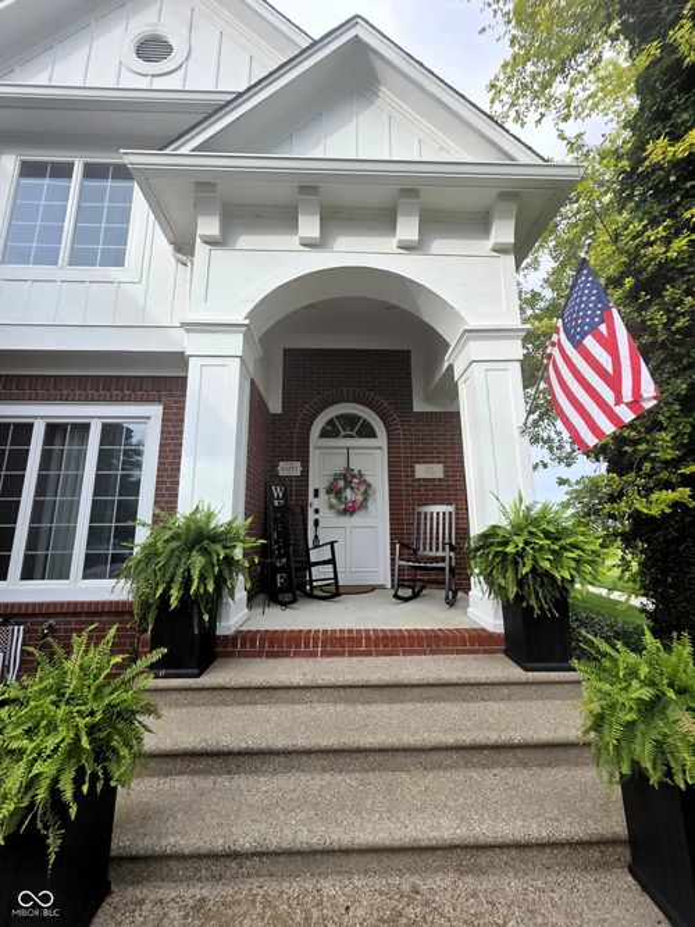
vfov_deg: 106.2
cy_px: 464
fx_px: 348
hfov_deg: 89.9
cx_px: 348
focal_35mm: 13
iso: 40
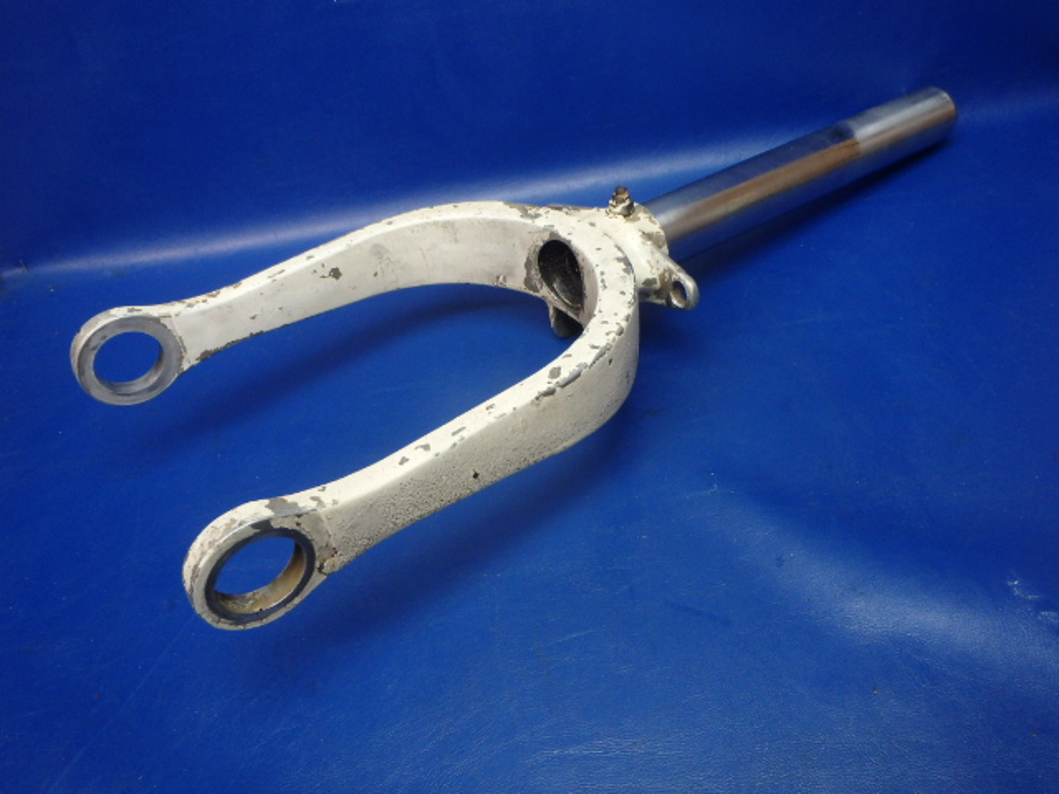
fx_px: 857
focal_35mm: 28
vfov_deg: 49.7
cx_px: 530
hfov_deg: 63.4
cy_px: 397
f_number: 3.9
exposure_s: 1/30
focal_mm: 5
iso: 400
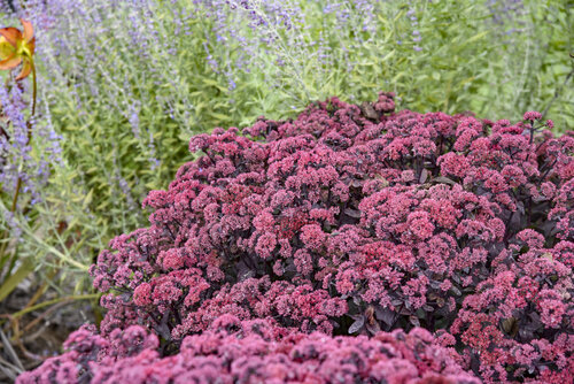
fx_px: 1563
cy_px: 192
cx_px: 287
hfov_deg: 20.8
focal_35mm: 98
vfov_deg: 14.0
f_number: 6.3
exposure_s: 1/160
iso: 400
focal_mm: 98
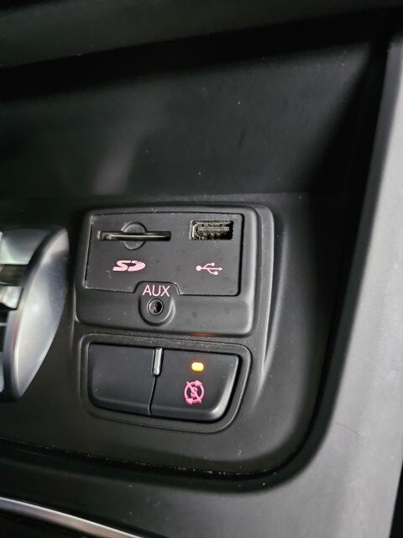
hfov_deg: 58.9
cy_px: 269
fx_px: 357
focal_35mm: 23
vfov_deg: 73.9
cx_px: 202
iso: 1250
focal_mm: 6.3
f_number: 1.7
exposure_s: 1/25
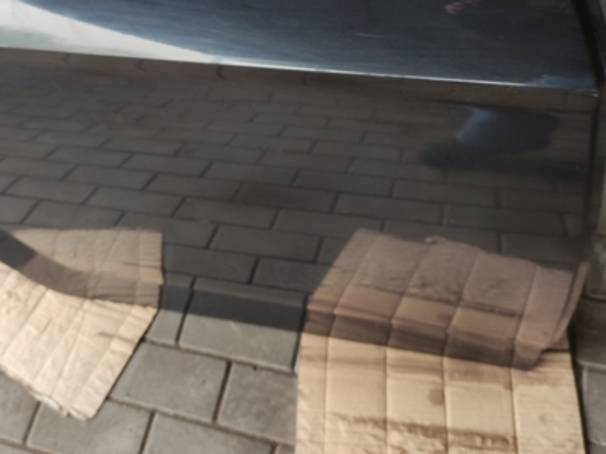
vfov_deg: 35.0
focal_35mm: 40
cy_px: 103
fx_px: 700
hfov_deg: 46.5
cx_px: 236
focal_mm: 5.43
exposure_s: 1/33
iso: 155
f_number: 1.89
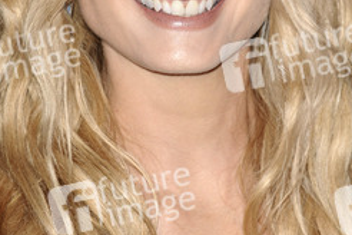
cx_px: 164
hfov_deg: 5.1
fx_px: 3929
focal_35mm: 402
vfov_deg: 3.4
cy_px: -13
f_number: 4
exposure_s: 1/200
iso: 200
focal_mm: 165
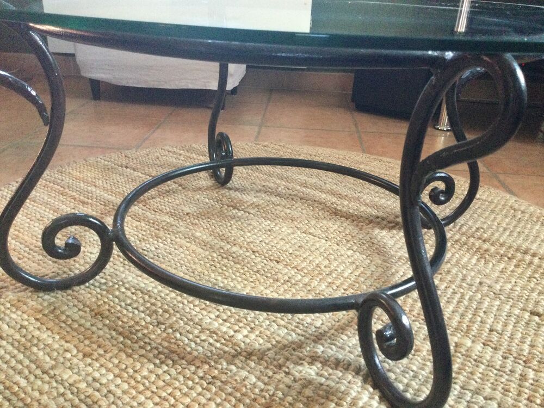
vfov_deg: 45.4
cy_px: 204
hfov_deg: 58.4
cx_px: 272
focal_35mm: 31
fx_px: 487
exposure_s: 1/25
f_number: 2.4
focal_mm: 3.3
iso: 250
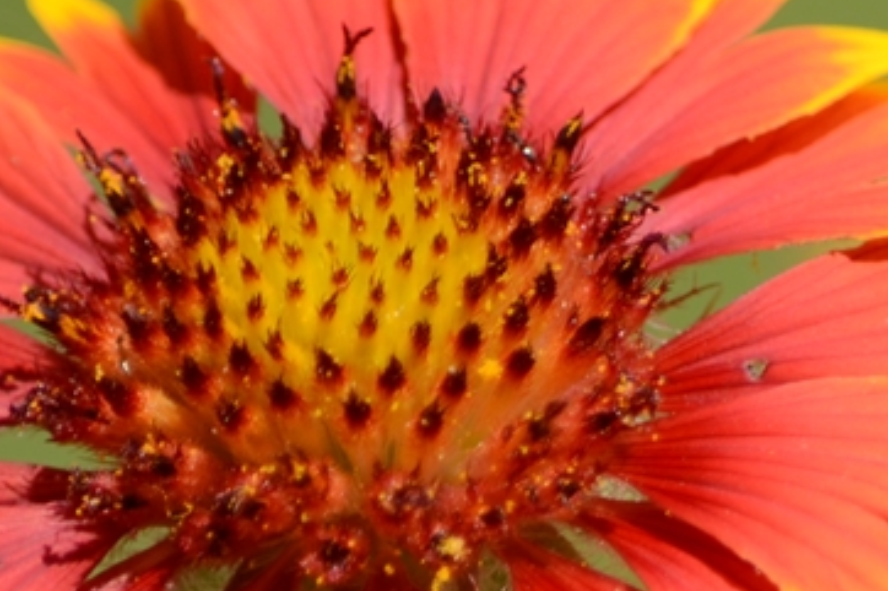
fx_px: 35354
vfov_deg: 1.0
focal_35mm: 1434
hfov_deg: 1.4
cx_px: 704
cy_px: 598
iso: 100
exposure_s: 1/320
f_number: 5.6
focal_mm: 300
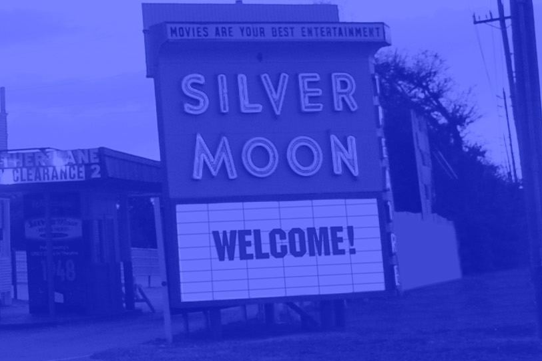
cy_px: -59
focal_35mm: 100
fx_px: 1504
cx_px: -321
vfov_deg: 13.3
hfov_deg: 17.8
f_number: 5
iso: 400
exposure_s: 1/100
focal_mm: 18
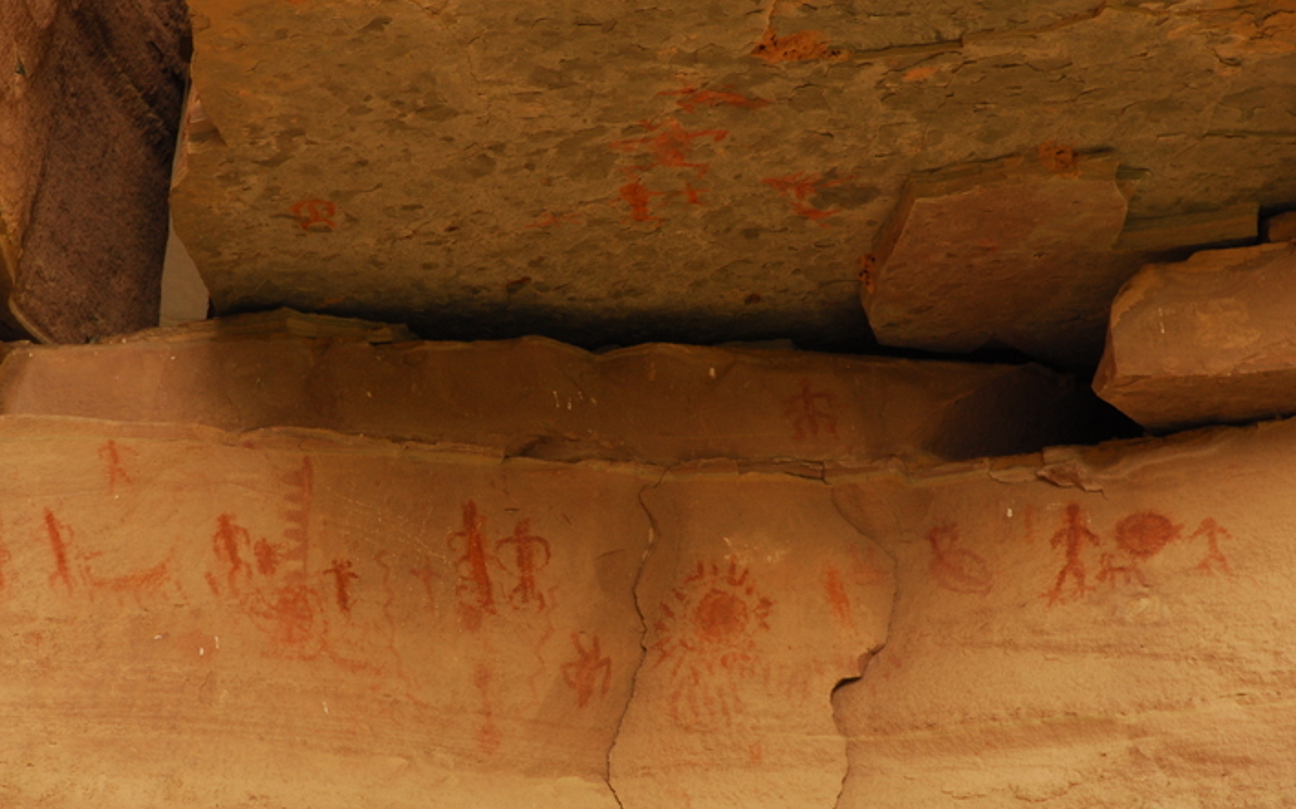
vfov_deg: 7.6
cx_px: 624
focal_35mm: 173
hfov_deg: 12.1
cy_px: 440
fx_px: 6108
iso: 200
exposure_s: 1/100
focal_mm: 100
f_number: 5.6
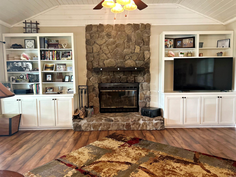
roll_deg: +1.2
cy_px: 88
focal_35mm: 26
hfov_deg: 67.3
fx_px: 177
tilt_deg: -4.4
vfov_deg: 53.1
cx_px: 118
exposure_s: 1/60
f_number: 1.5
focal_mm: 5.7
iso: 400
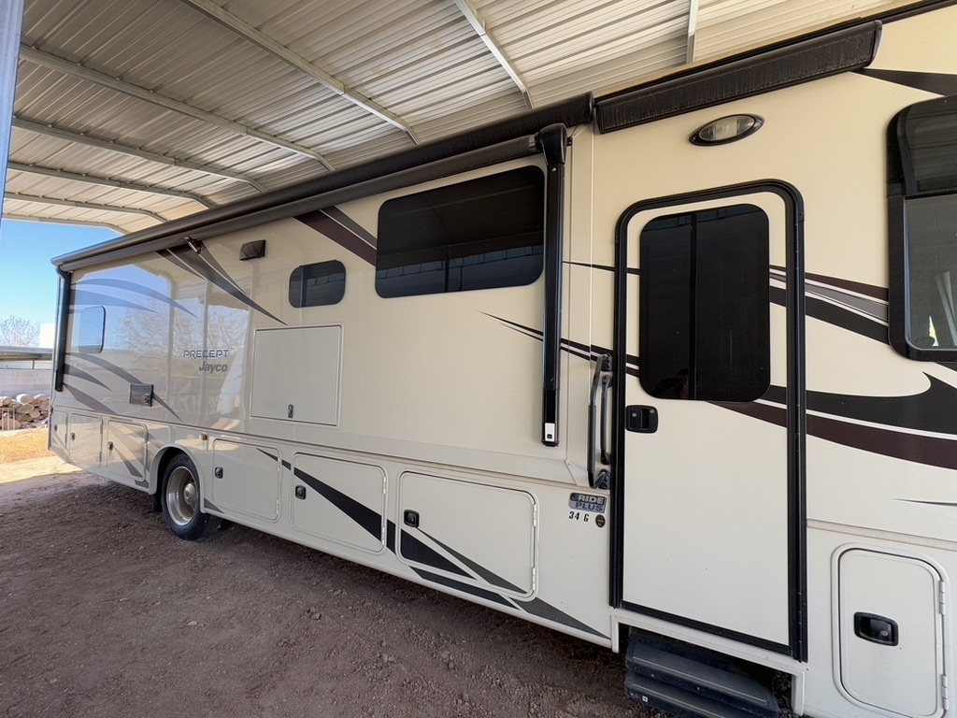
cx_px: 478
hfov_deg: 102.1
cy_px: 359
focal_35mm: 14
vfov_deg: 85.7
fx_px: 387
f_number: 2.2
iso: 50
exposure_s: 1/99
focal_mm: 2.22
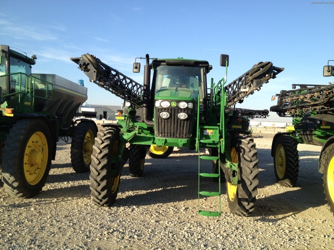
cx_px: 167
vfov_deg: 40.7
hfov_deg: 52.6
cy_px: 125
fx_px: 338
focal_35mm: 35
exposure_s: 1/756
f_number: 2.4
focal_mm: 4.28
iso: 50
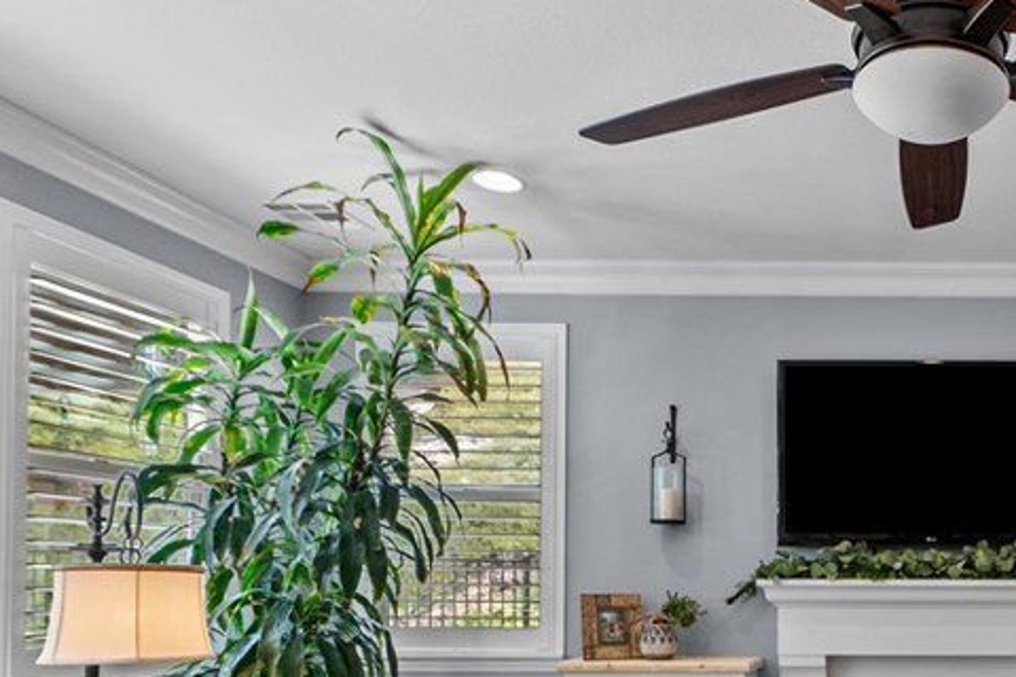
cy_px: 581
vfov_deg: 38.8
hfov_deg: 50.8
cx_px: 944
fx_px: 903
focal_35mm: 32
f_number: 9
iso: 250
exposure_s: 1/5
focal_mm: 15
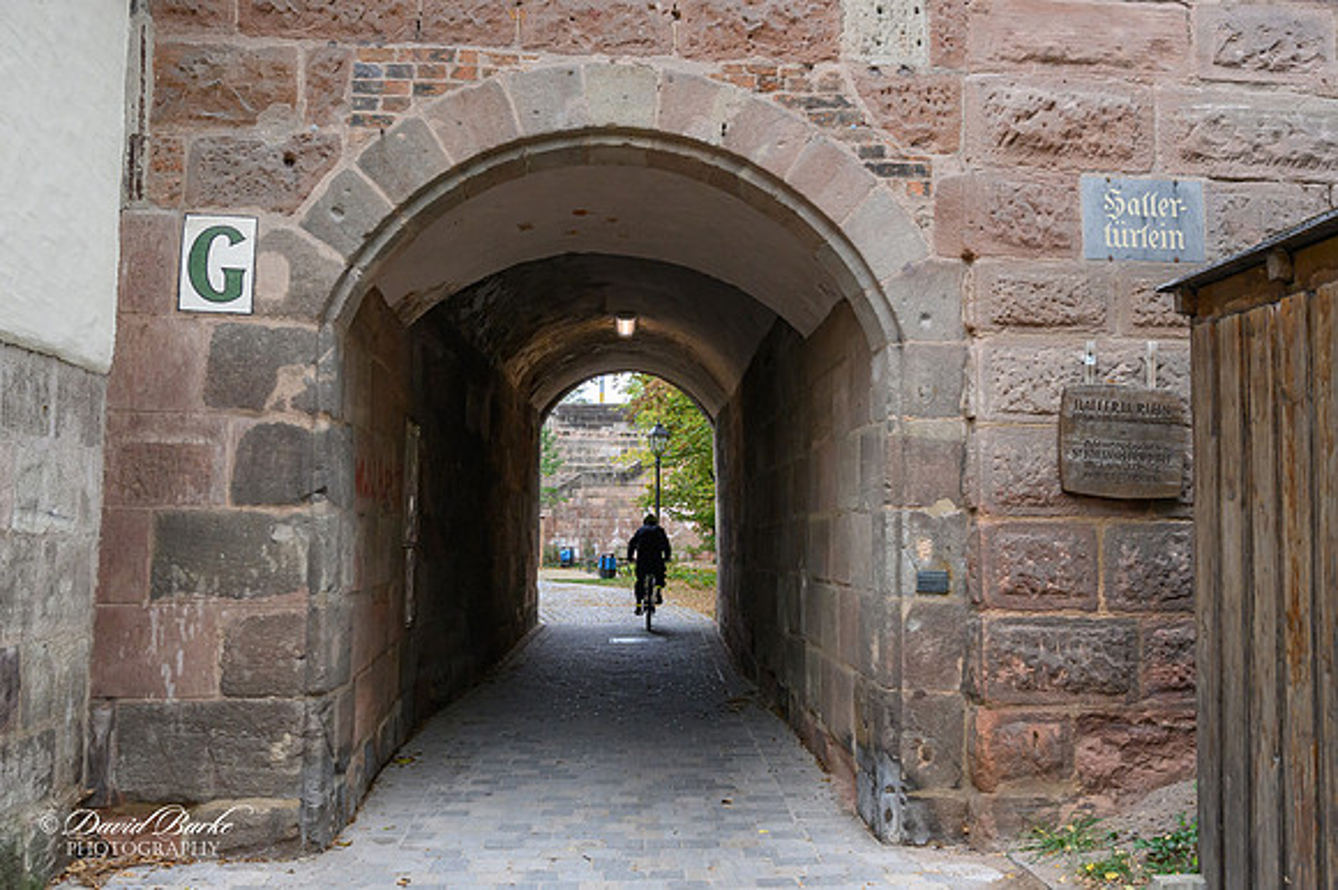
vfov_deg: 38.8
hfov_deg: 55.8
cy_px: 445
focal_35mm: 34
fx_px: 1263
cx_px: 669
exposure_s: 1/250
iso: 1600
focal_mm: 23
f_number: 8
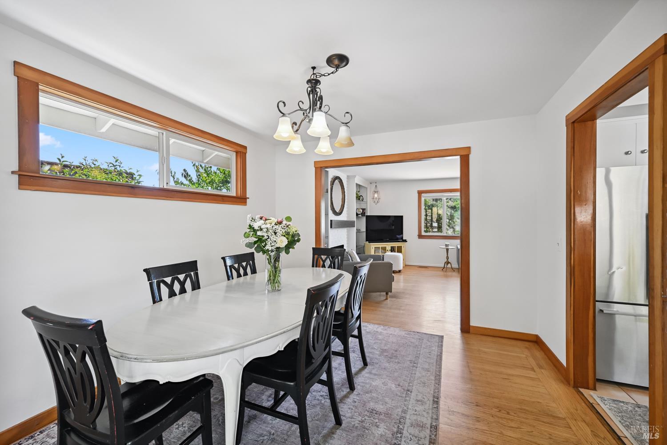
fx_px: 259
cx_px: 334
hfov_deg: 104.3
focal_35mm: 14
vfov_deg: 81.2
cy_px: 222
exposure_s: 1/50
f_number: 9
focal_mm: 14
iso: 800
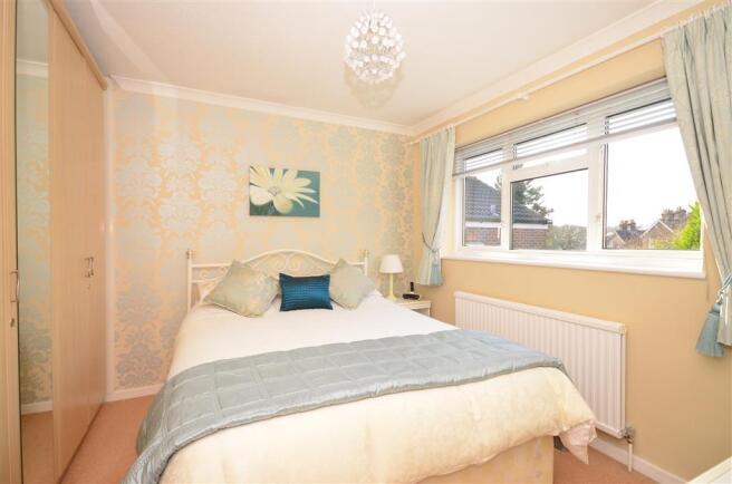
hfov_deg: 90.1
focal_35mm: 18
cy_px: 242
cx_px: 366
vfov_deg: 67.1
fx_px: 365
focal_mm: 12
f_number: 7.1
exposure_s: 1/200
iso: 640
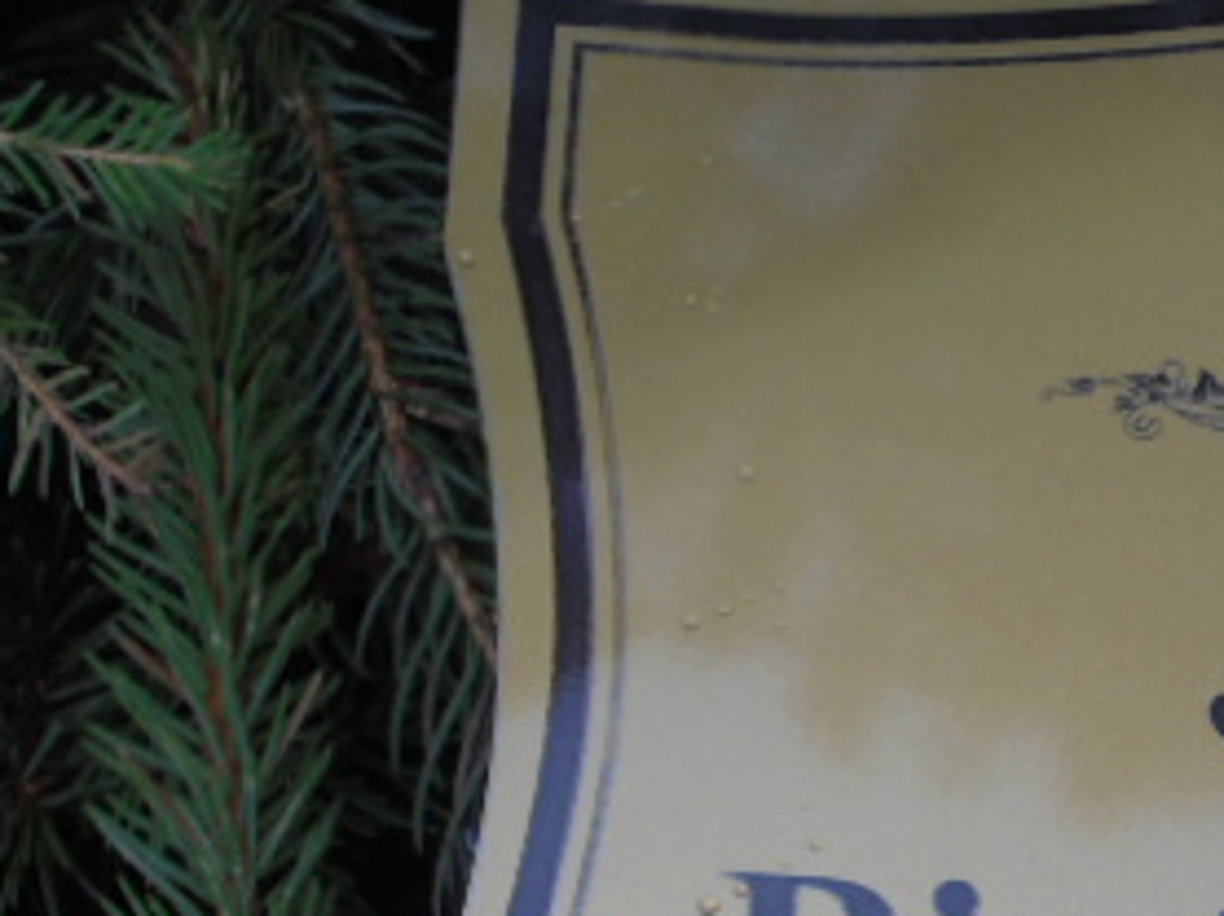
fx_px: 3992
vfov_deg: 12.8
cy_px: 1017
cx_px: 1405
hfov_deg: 16.8
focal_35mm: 113
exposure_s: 1/50
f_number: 4.8
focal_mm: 8.9
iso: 100
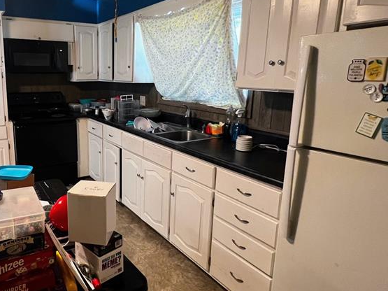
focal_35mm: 24
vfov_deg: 56.6
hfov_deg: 68.9
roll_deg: -0.9
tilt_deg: -12.4
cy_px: 127
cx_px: 120
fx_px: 269
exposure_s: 1/60
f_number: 1.8
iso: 320
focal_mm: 1.57
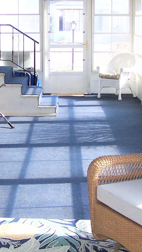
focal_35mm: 77
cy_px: 87
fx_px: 516
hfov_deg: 15.7
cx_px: 62
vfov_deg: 27.4
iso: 80
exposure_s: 1/250
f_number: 2.8
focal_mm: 6.3
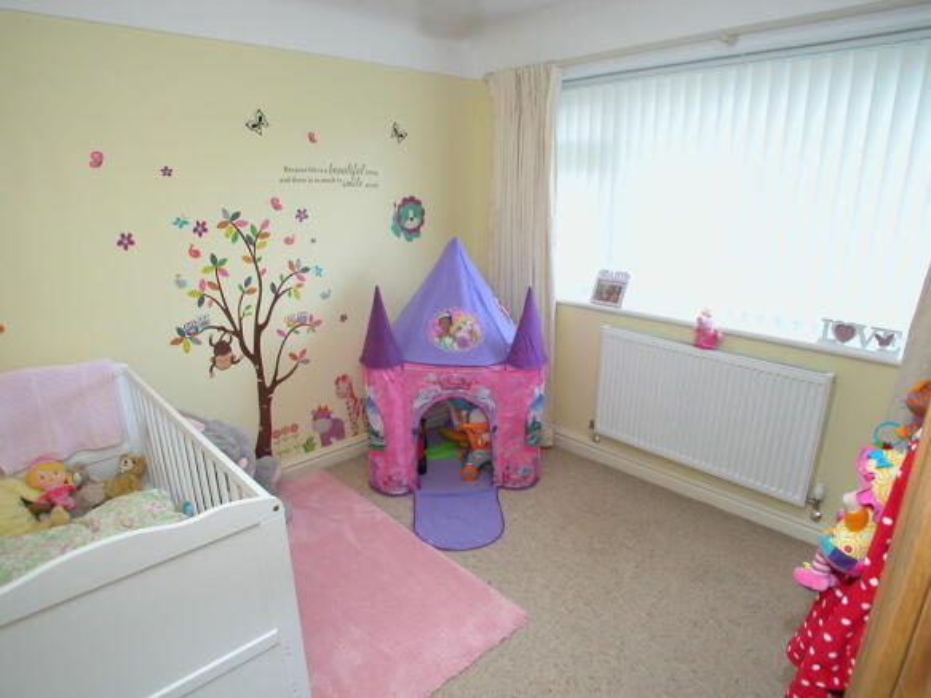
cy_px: 349
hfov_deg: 63.5
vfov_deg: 49.7
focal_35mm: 28
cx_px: 466
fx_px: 753
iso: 100
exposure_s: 1/30
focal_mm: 7.1
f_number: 2.8
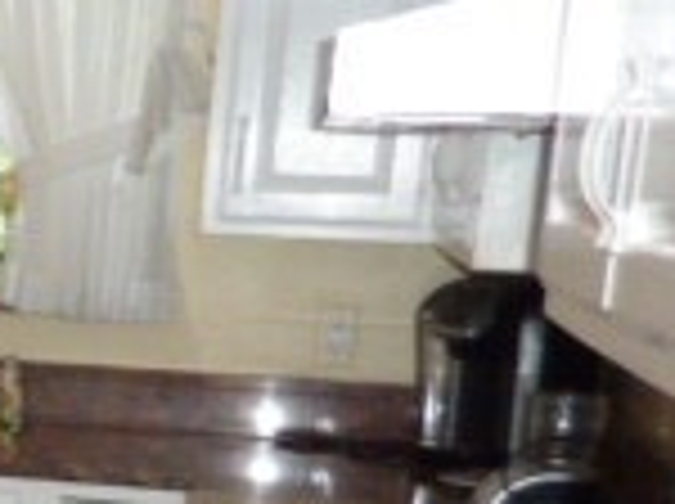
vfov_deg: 13.4
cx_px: -644
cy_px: 612
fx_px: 2083
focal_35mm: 107
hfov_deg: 15.2
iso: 250
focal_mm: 4.1
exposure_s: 1/60
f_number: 3.3
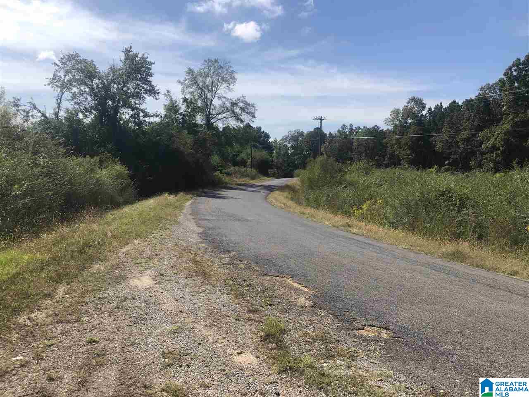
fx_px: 428
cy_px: 198
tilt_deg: -3.9
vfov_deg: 49.7
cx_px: 264
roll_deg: -0.9
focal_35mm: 28
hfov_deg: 63.4
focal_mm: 4
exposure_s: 1/2558
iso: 20
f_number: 1.8
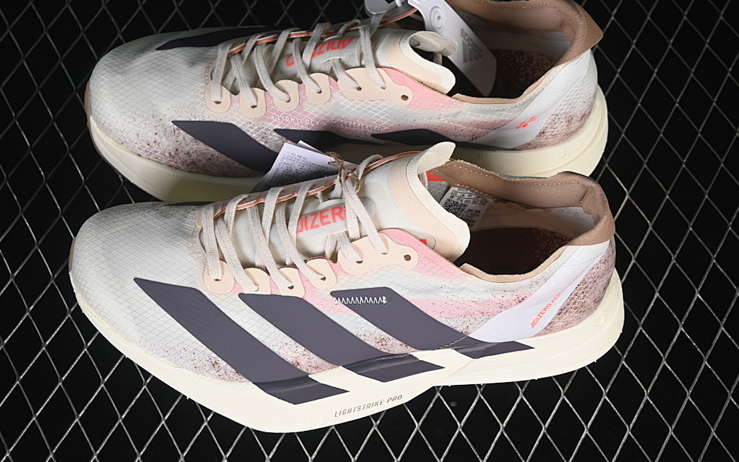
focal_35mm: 79
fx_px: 1591
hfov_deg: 26.1
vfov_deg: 16.5
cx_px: 358
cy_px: 213
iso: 160
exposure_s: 1/60
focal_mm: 50
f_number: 7.1
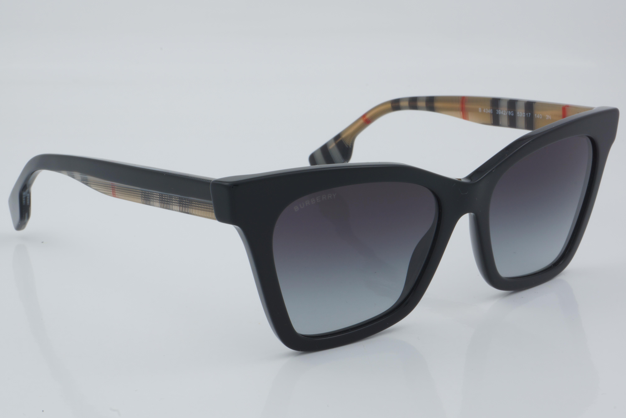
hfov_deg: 27.0
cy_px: 209
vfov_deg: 18.2
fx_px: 1304
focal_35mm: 75
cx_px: 313
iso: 100
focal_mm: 50
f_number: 32
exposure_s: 1/4
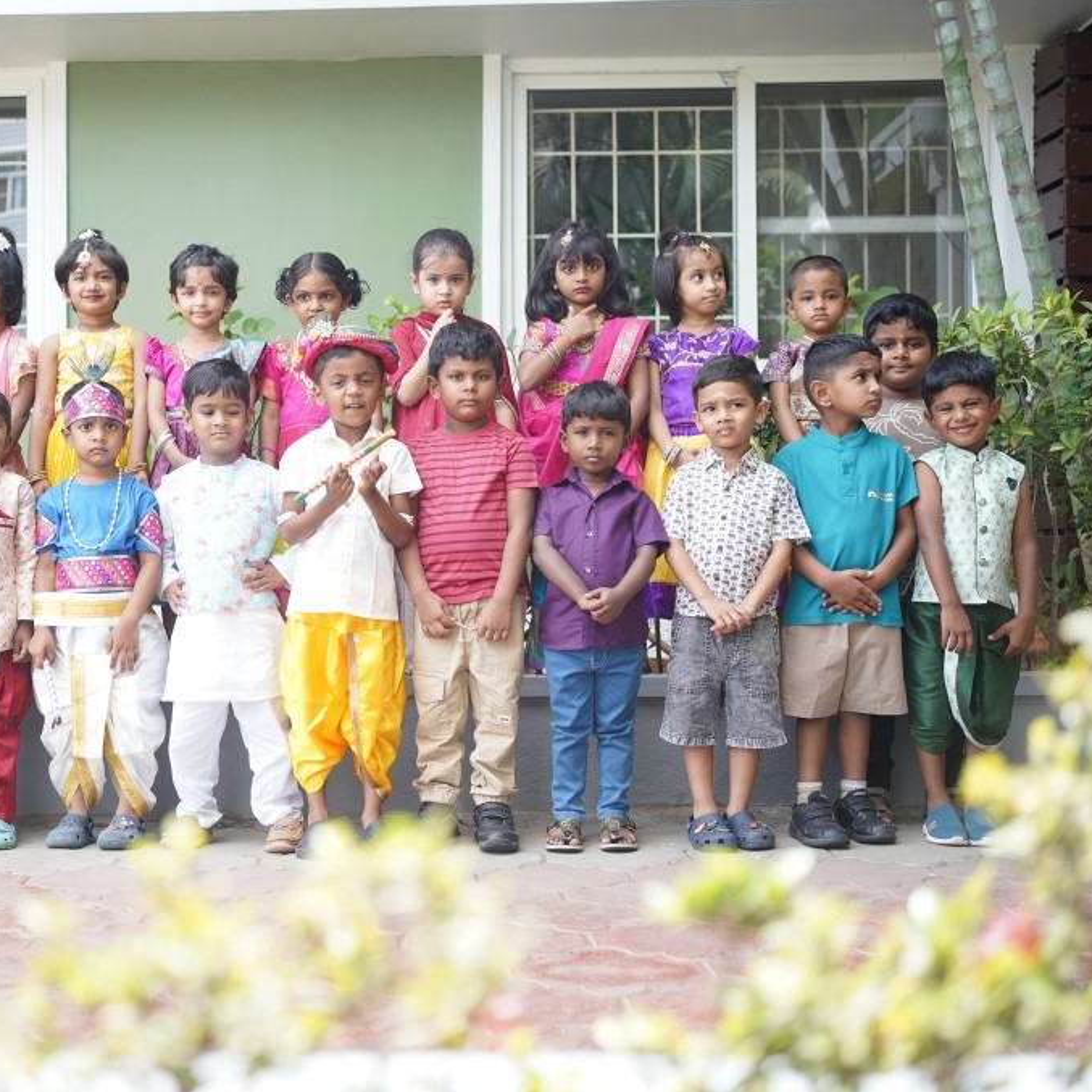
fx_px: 1606
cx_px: 353
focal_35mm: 45
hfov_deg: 37.1
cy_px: 548
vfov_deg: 37.6
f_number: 2.5
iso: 250
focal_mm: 35
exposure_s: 1/500
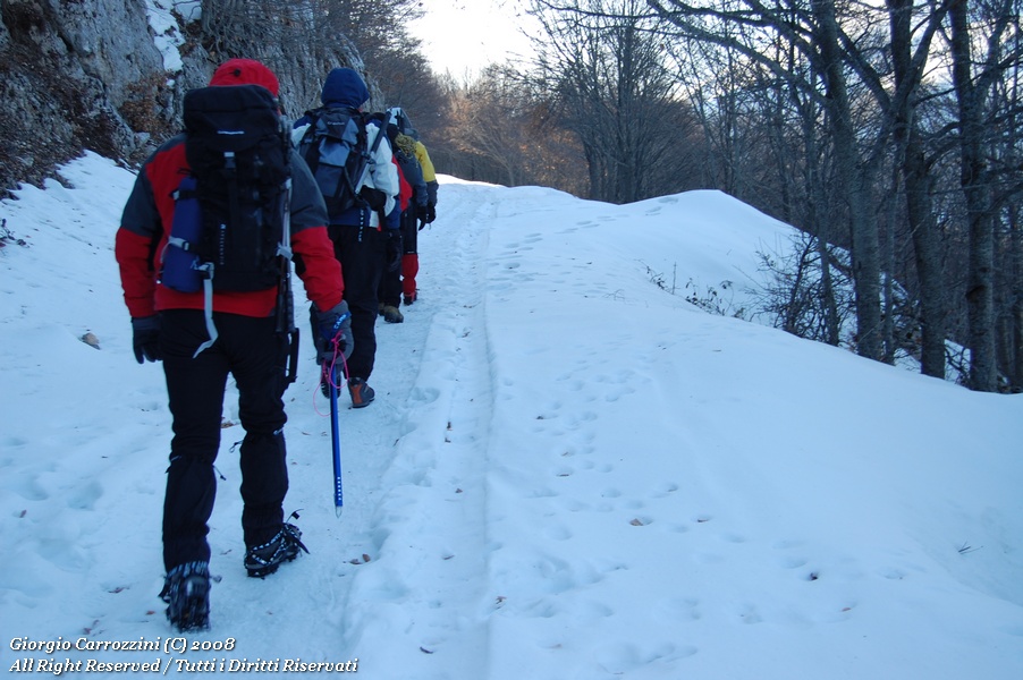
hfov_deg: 41.1
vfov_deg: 28.0
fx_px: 1363
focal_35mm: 48
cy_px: 340
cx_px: 512
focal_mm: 32
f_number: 5.6
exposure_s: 1/125
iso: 200
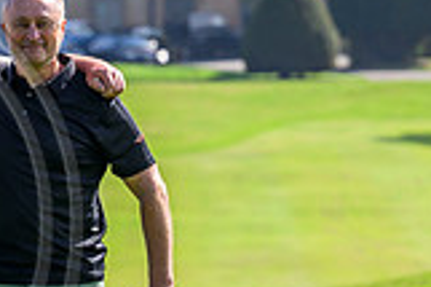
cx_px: -193
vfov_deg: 2.4
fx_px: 6913
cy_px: 221
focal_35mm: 578
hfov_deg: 3.6
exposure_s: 1/1600
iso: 500
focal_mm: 160
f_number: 5
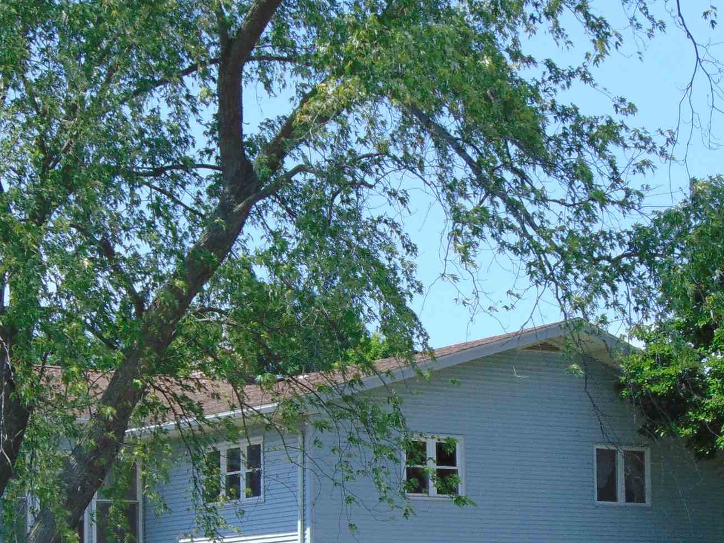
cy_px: 420
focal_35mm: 118
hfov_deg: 16.7
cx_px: 360
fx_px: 2468
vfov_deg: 12.5
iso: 80
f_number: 3.5
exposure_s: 1/640
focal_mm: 9
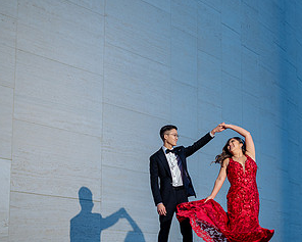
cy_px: 106
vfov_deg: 16.7
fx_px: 823
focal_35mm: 92
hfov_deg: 20.7
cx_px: 200
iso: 64
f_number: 2
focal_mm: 50
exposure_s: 1/200
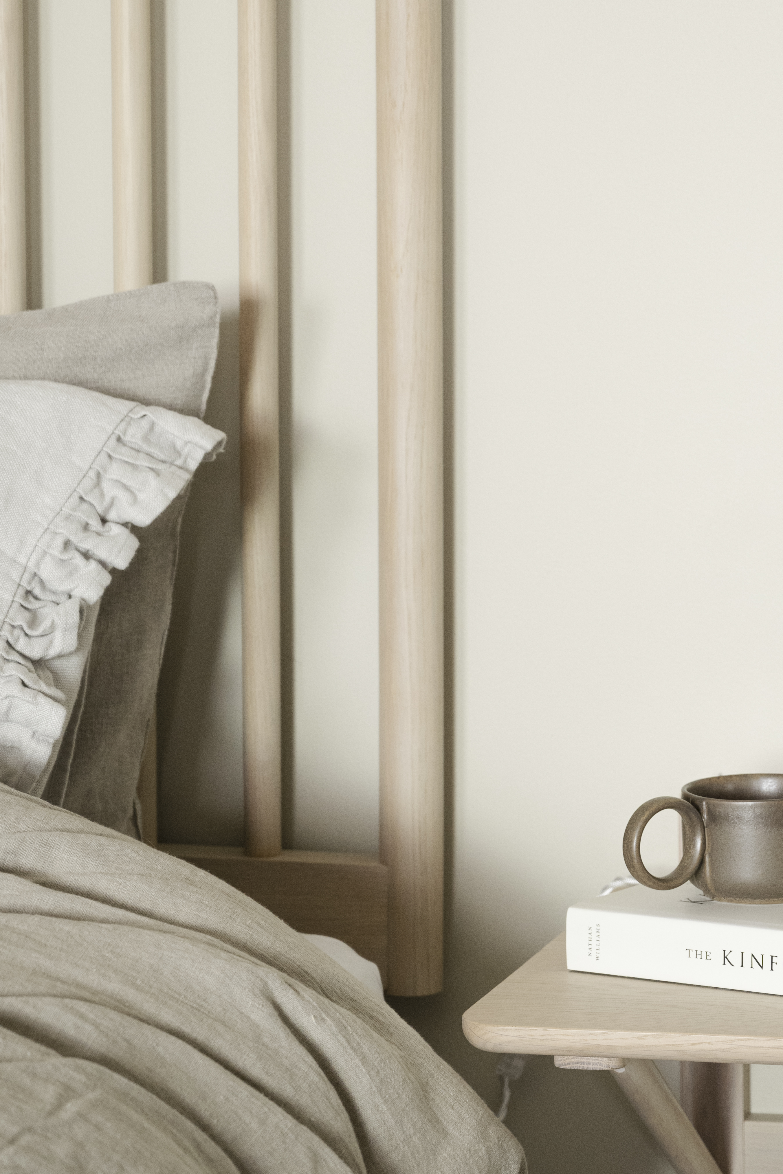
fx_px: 3784
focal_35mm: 116
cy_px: 603
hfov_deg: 11.7
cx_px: 742
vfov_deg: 17.6
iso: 500
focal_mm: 57
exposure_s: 1/30
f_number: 4
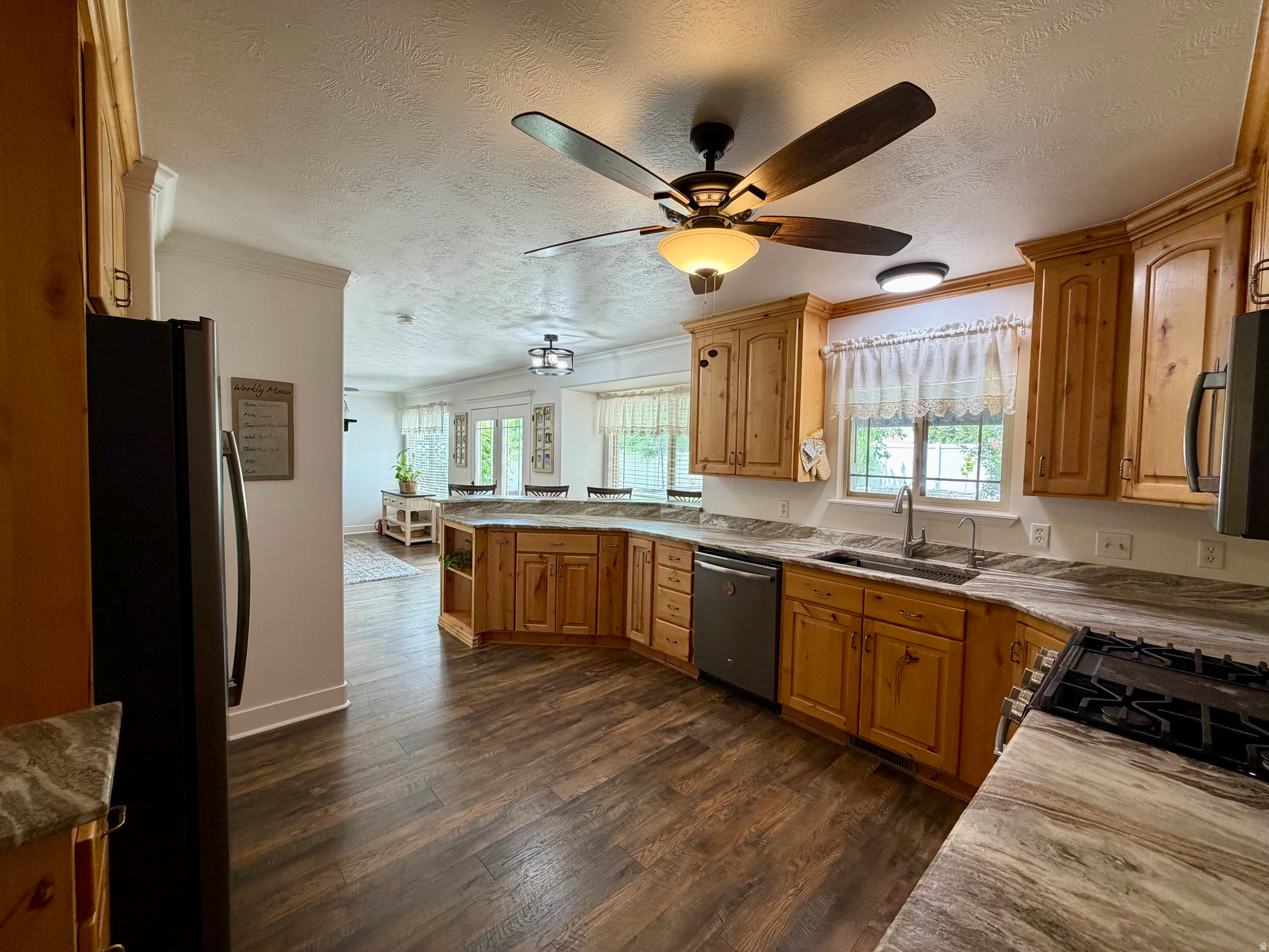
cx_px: 634
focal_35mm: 14
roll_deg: -0.9
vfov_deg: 85.7
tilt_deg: -2.4
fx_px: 513
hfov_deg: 102.1
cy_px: 476
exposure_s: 1/120
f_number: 2.2
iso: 250
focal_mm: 2.22
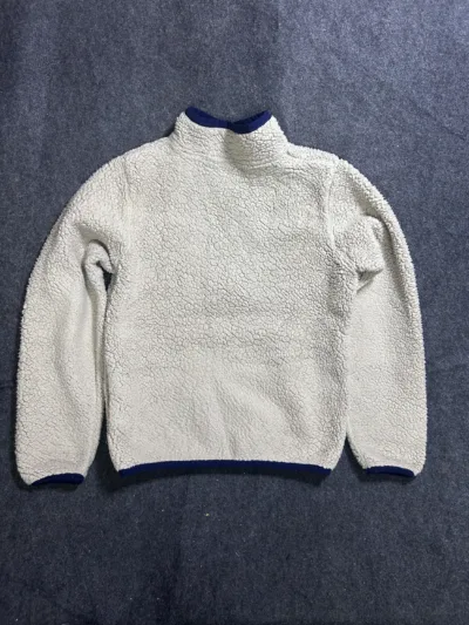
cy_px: 312
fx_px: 469
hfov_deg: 53.1
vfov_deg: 67.3
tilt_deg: -66.5
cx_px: 234
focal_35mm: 26
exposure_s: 1/50
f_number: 1.5
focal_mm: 5.7
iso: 160
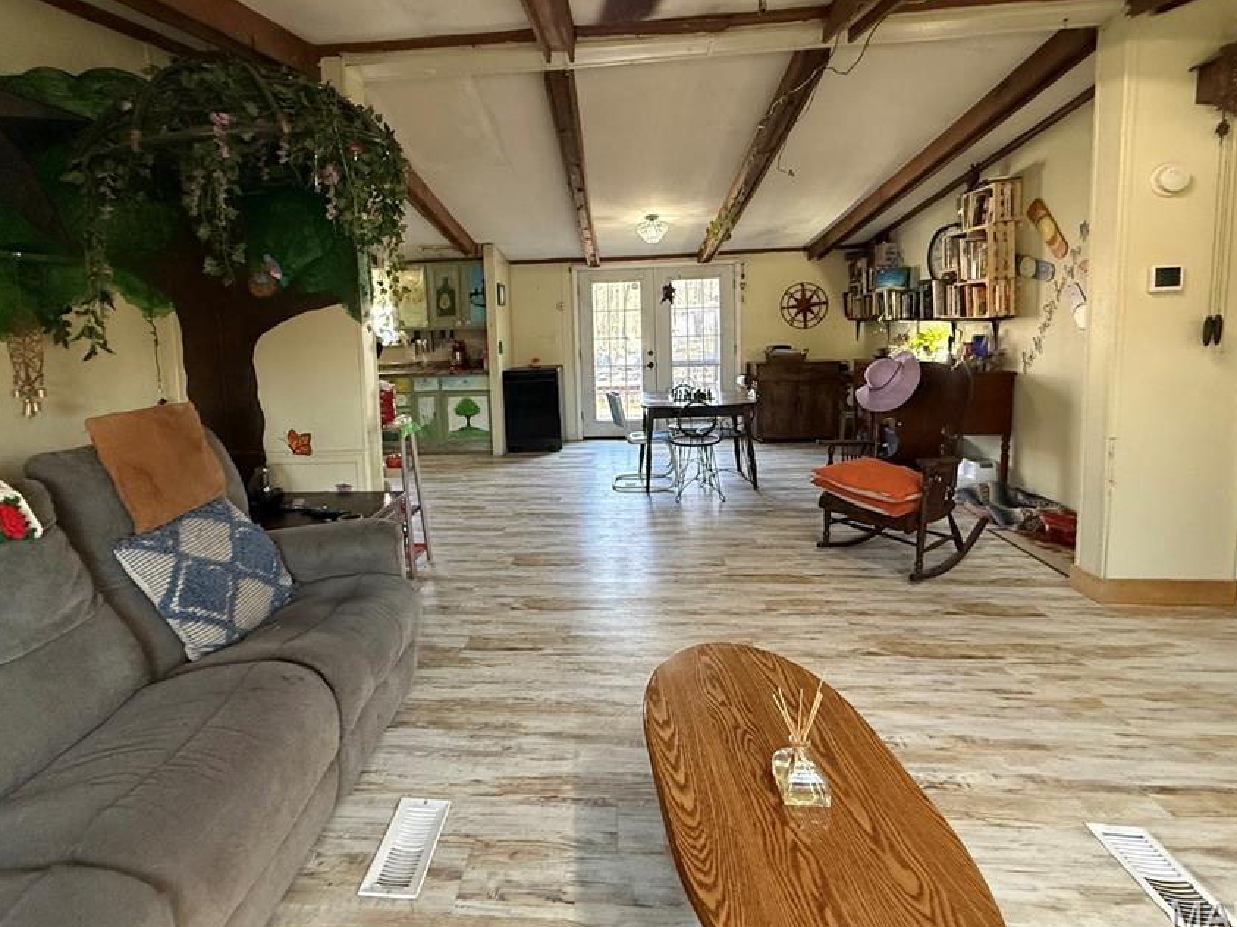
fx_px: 607
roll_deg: +1.6
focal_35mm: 17
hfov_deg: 90.8
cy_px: 384
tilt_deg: -5.1
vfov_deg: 74.1
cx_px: 565
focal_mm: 2.22
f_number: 2.2
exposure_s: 1/120
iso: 640
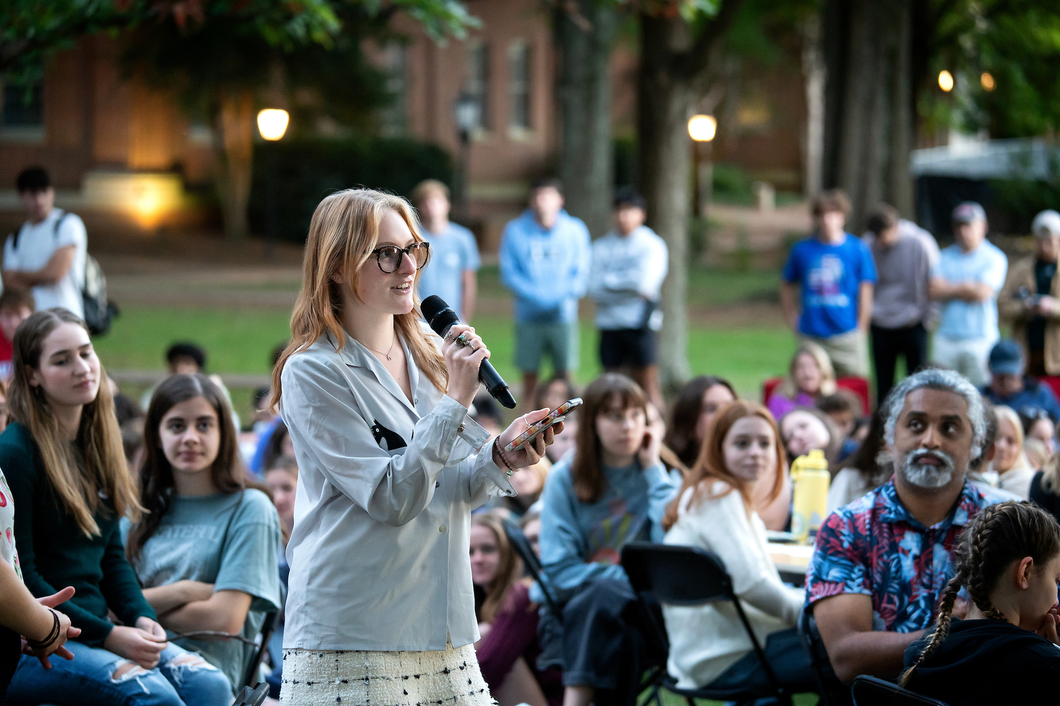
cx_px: 530
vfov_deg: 9.1
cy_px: 353
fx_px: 4416
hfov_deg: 13.7
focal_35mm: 150
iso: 4000
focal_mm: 150
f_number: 5
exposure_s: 1/125
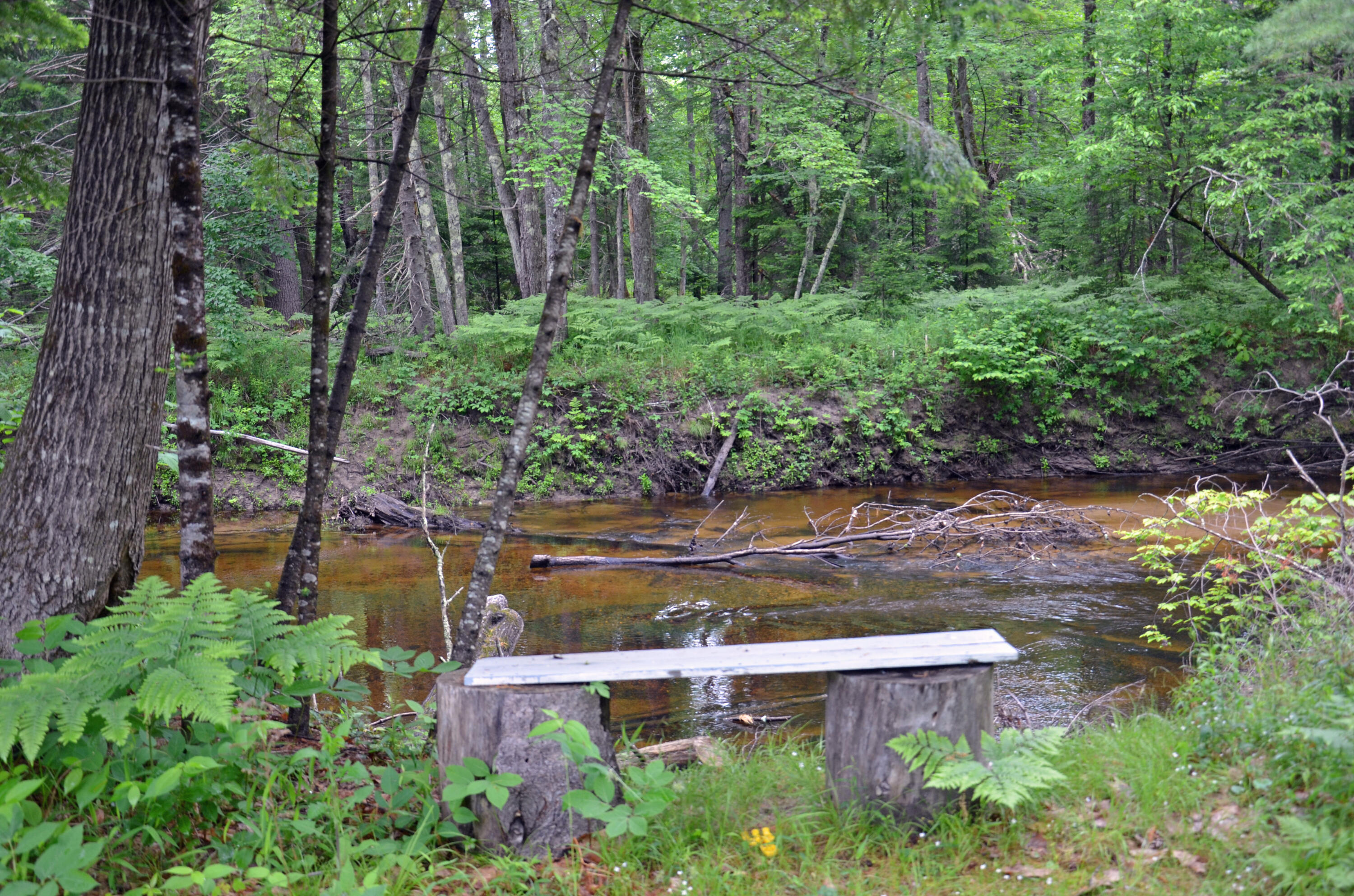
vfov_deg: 34.1
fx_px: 1464
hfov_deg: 49.6
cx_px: 677
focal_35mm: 39
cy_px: 448
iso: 400
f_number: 4.5
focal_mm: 26
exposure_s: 1/80
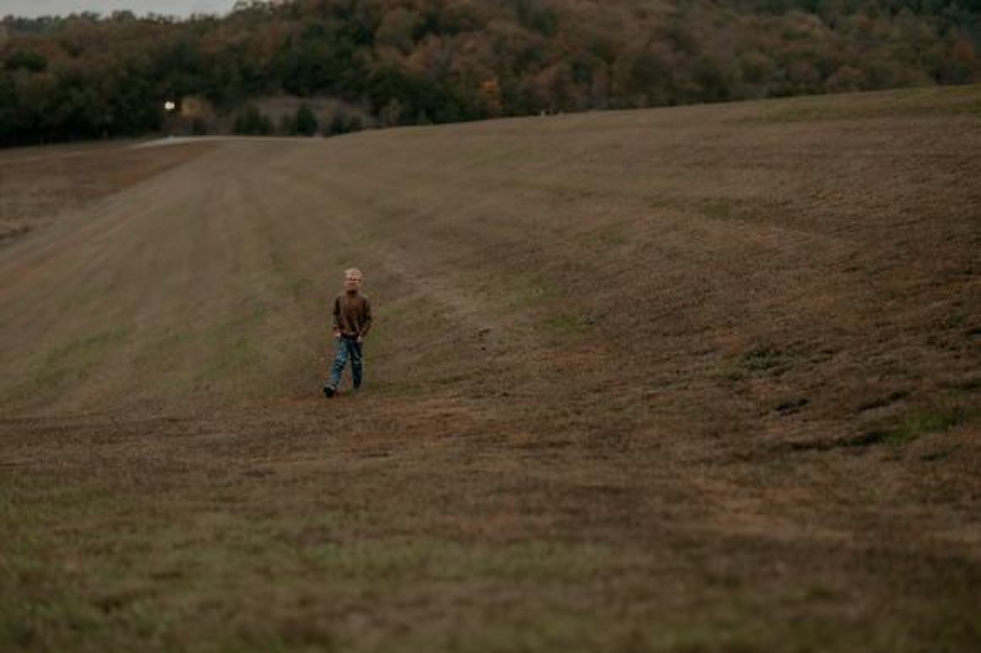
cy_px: 326
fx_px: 2315
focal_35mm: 85
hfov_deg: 23.9
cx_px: 490
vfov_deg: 16.1
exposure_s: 1/250
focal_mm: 85
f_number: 1.8
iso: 400
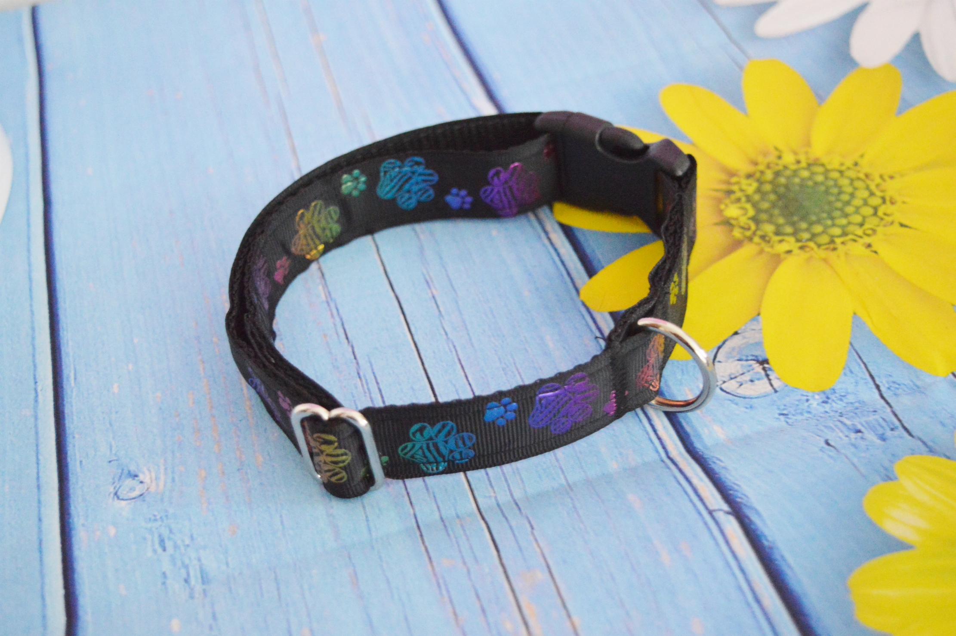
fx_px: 1353
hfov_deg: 38.9
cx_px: 478
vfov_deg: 26.4
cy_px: 318
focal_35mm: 51
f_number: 4.5
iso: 4500
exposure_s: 1/50
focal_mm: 34
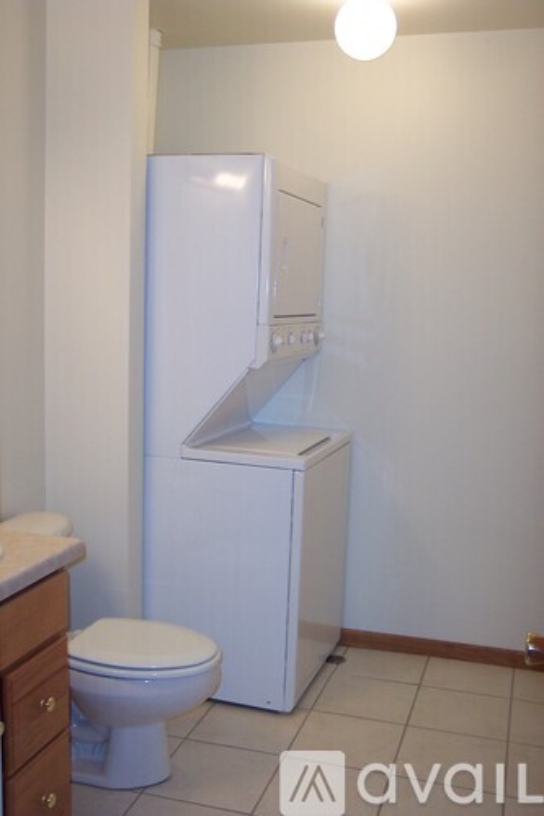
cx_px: 272
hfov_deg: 35.0
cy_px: 408
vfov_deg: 50.7
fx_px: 862
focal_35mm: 38
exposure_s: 1/45
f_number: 2.8
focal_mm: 8
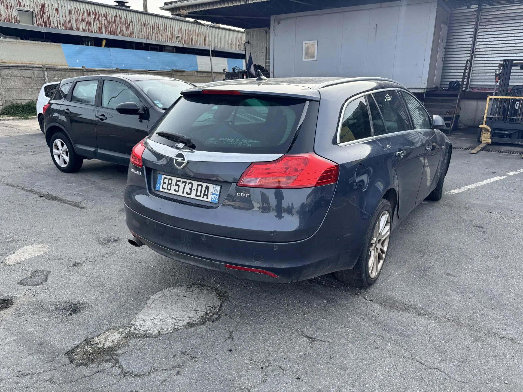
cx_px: 262
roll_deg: +0.2
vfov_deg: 56.8
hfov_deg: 71.6
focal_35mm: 24
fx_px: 363
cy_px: 196
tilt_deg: -16.3
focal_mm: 6.76
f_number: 1.78
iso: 80
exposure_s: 1/912
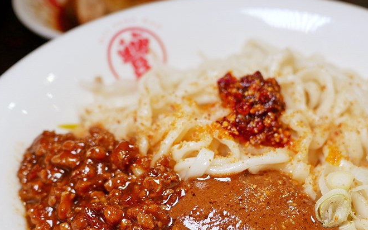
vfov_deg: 27.8
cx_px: 237
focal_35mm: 45
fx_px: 451
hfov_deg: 43.9
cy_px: 196
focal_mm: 14
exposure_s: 1/100
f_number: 2.5
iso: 200
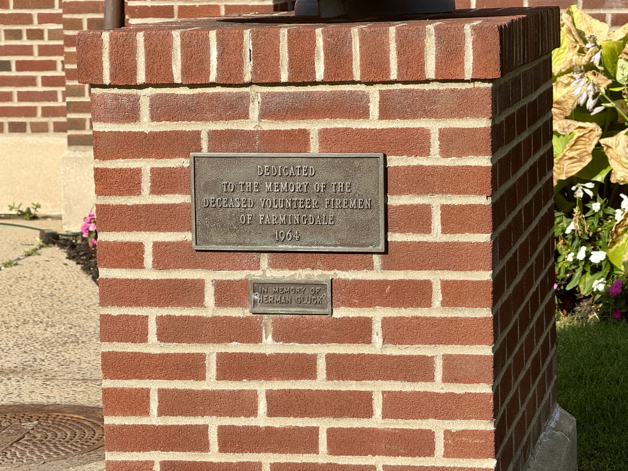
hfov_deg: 16.4
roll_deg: +0.9
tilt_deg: -7.0
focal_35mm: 120
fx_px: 2177
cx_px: 314
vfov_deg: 12.3
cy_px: 236
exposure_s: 1/1186
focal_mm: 15.66
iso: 50
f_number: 2.8
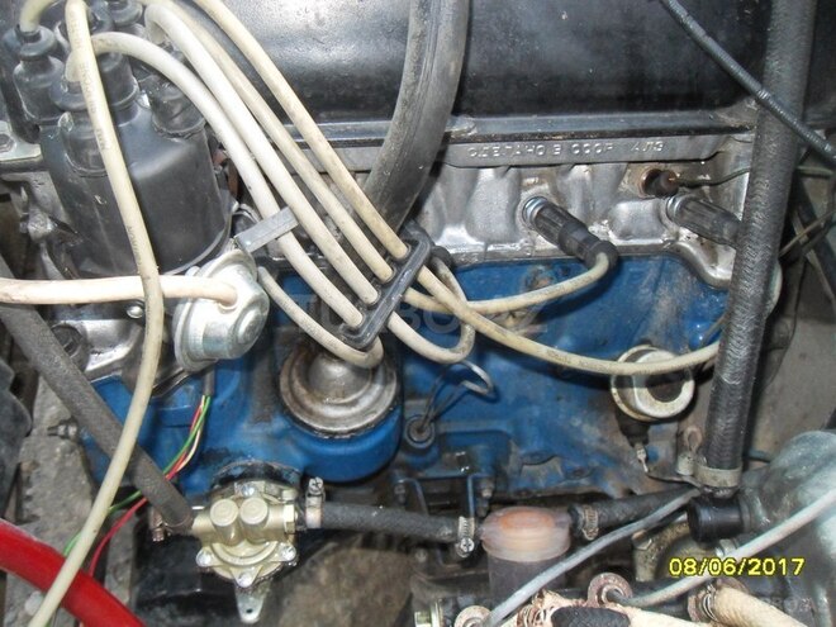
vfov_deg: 40.7
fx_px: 845
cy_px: 314
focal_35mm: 35
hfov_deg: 52.6
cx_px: 418
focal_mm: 6.3
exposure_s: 1/45
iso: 400
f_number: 3.5
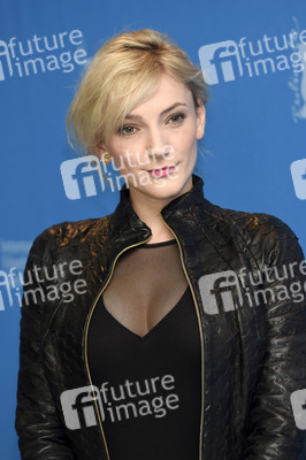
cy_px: 230
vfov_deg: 8.1
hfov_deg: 5.4
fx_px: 3257
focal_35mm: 255
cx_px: 153
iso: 640
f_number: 3.5
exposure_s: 1/320
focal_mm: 170
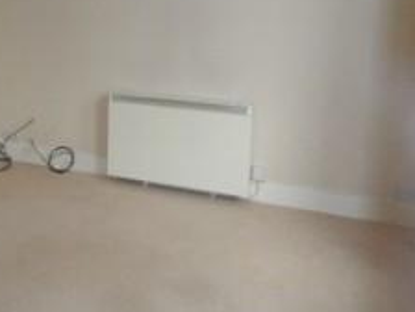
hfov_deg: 37.7
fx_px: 575
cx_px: 61
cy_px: 76
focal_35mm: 48
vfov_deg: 29.8
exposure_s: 1/30
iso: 200
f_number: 3.2
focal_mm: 3.9
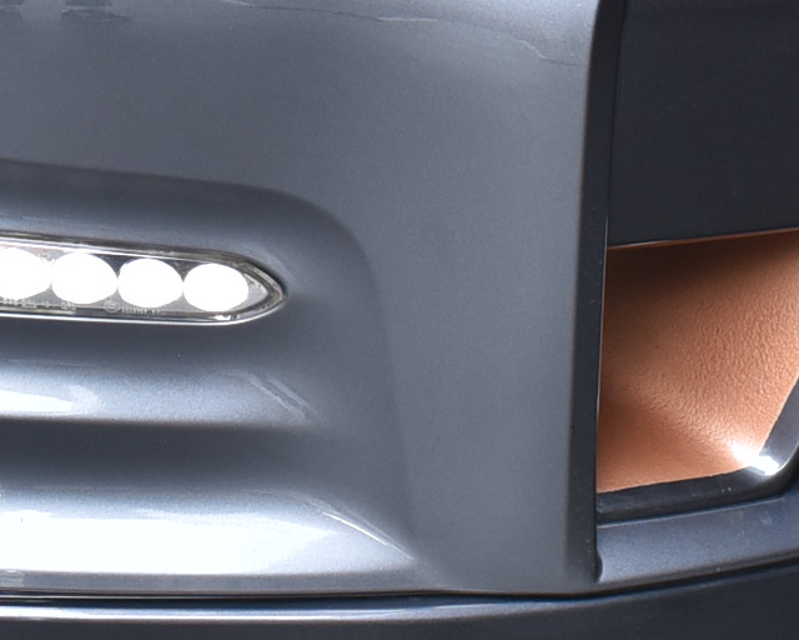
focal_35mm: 189
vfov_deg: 8.0
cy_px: -388
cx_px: 76
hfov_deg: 10.2
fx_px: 4469
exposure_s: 1/125
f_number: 4
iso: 400
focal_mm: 35
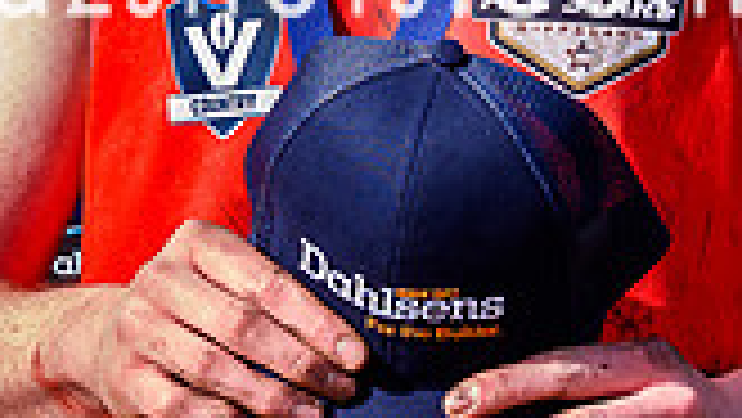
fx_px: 7579
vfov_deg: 3.2
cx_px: 75
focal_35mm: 385
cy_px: -73
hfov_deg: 5.6
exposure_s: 1/160
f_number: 5.6
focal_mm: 38
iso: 100
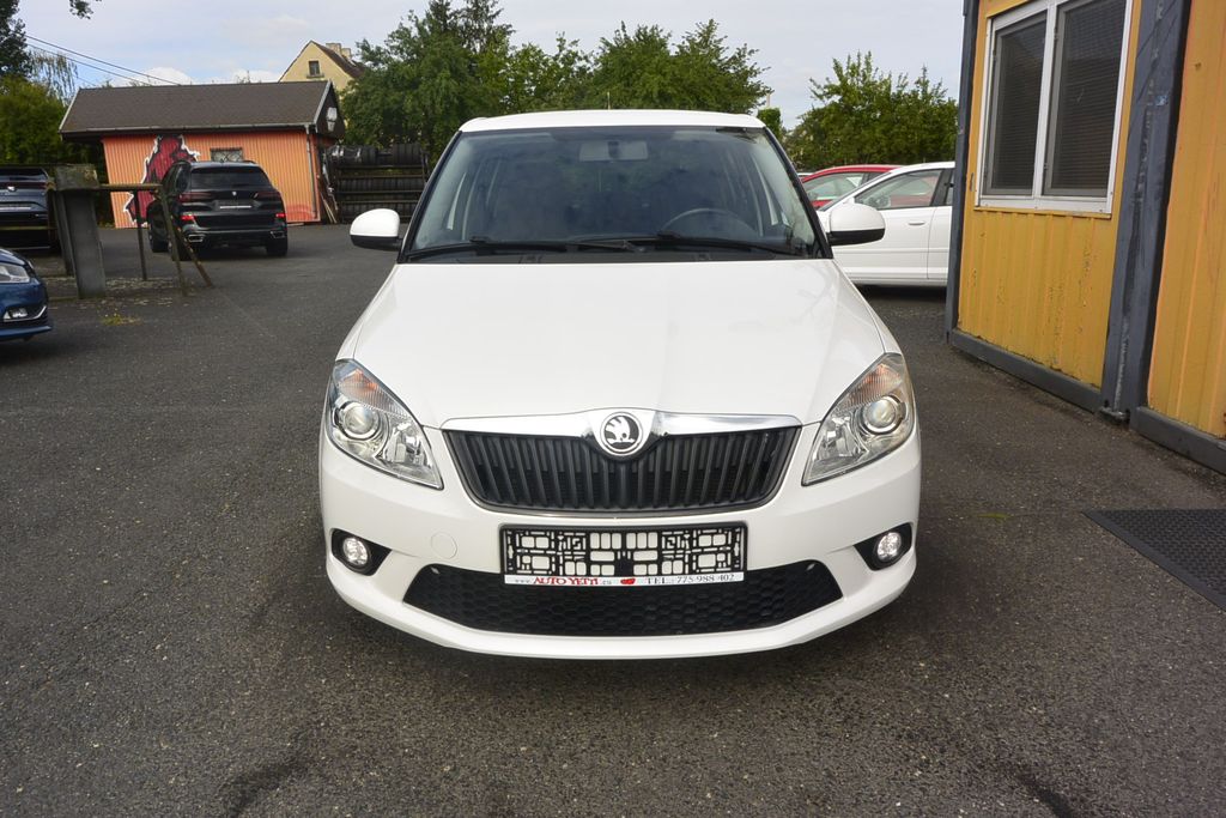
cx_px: 613
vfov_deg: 47.9
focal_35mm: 27
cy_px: 409
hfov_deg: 67.4
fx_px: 920
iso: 160
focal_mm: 10
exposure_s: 1/250
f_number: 9
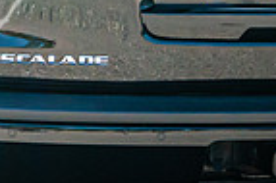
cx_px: -251
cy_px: -167
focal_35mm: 182
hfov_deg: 10.5
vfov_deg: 7.3
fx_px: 1394
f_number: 8
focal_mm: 19
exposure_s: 1/250
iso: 200
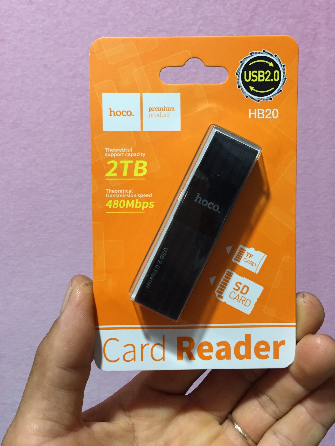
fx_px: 439
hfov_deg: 41.7
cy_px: 204
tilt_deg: -7.3
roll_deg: +2.7
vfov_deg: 53.9
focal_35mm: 34
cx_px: 190
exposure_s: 1/33
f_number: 2.2
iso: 160
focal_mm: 4.15
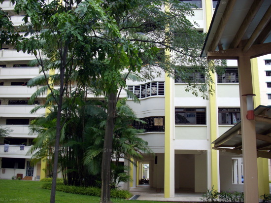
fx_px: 290
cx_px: 136
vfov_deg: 38.6
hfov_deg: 50.2
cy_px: 102
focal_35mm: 37
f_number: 2.8
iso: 94
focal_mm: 6.2
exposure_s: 1/125
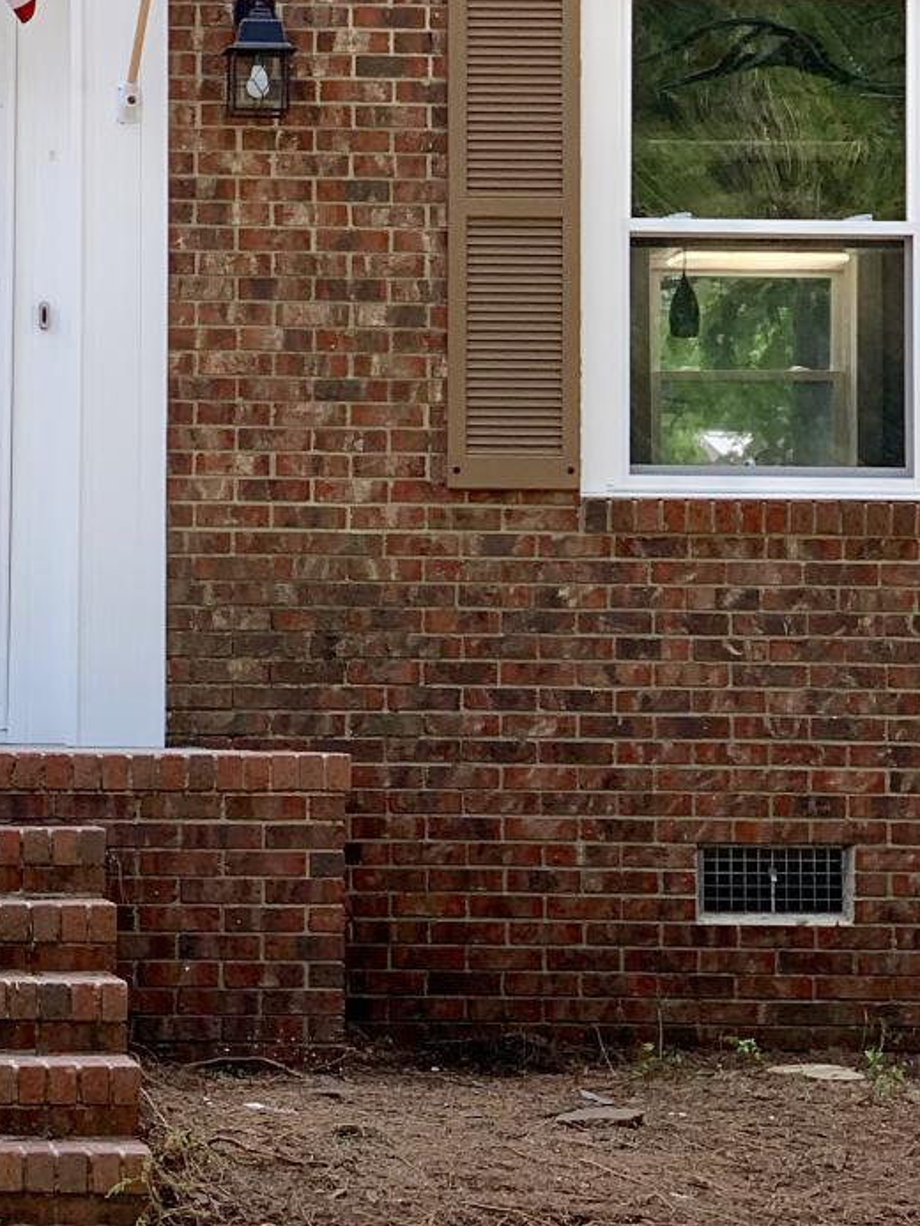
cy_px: 462
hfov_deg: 9.7
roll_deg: -0.5
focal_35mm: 150
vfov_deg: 13.2
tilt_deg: +5.1
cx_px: -324
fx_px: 5314
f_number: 2.4
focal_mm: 6
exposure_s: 1/189
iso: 16
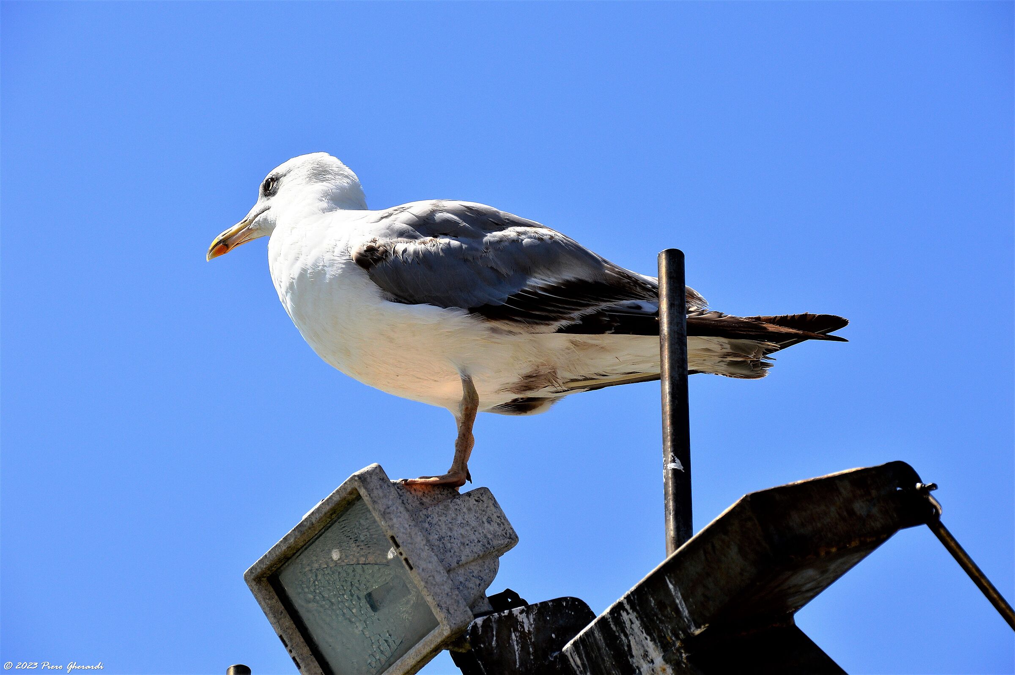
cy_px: 338
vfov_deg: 5.9
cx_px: 508
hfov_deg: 8.9
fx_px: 6550
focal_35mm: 232
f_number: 11
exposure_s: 1/500
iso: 200
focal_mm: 155
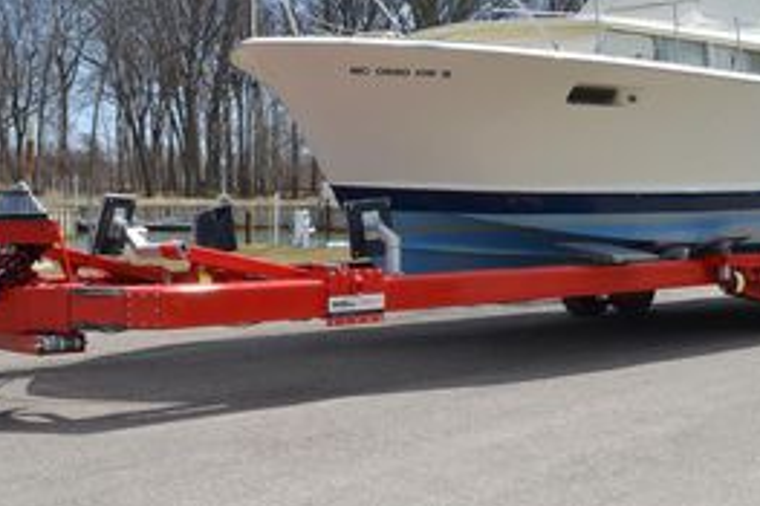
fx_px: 1203
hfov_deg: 35.1
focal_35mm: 57
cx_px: 364
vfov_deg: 23.7
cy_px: 244
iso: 100
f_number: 22
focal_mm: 20
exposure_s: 1/30
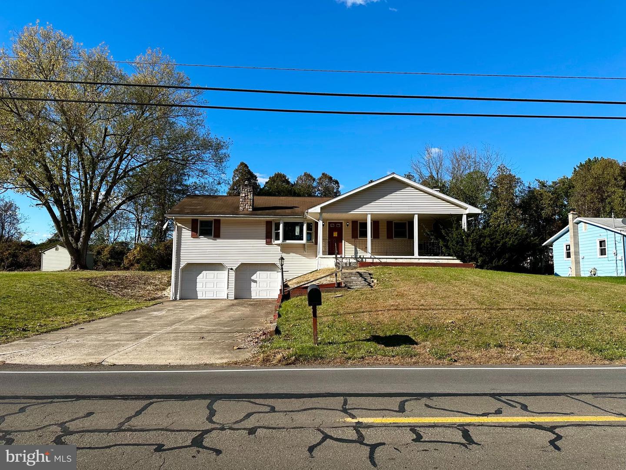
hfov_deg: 71.6
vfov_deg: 56.8
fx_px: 434
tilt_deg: +4.1
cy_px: 235
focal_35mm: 24
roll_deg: -0.9
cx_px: 313
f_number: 1.78
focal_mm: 6.86
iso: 80
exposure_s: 1/3472
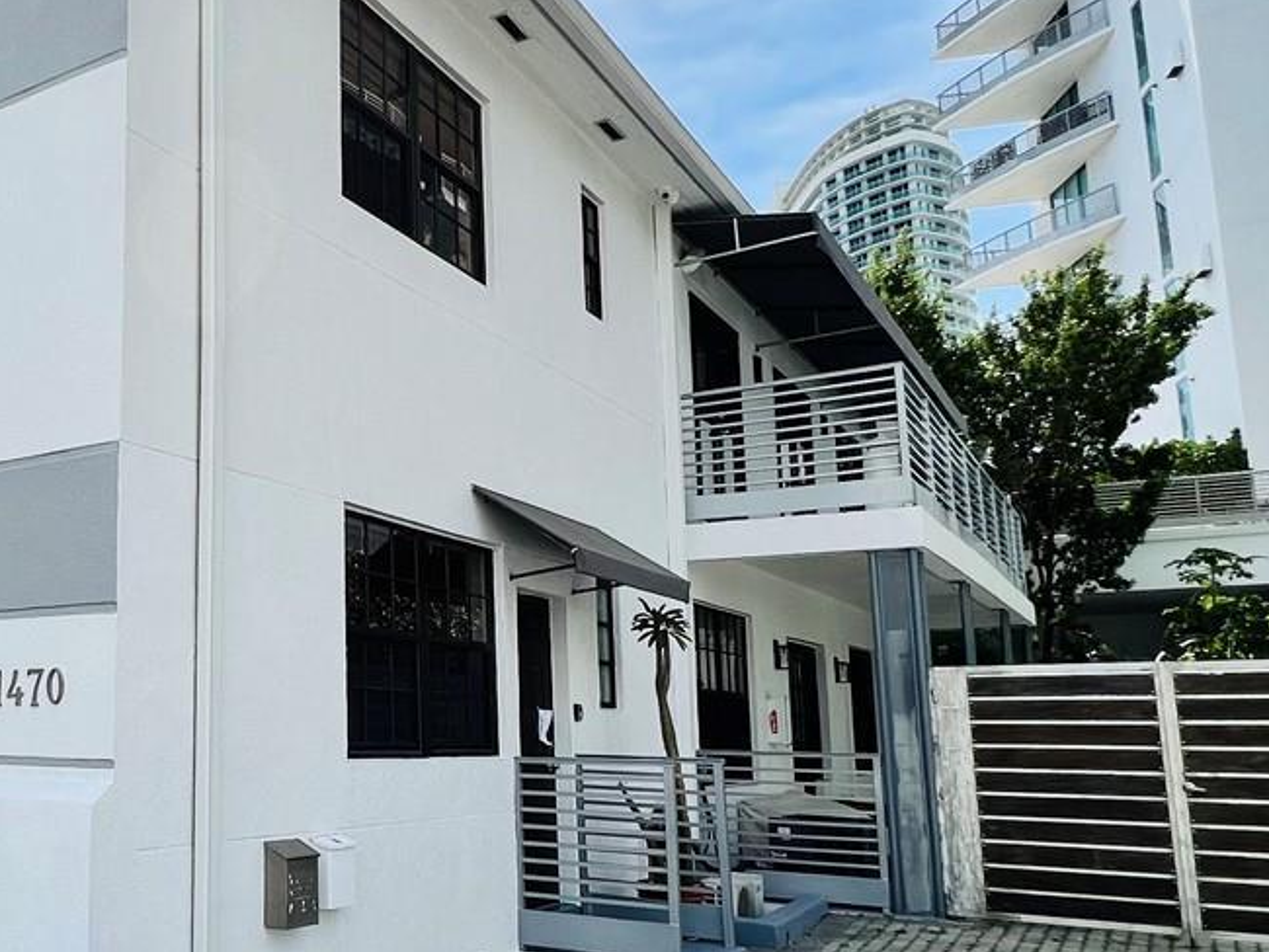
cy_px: 535
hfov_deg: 50.9
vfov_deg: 44.1
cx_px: 148
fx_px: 1174
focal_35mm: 32
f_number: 1.8
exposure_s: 1/1429
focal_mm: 1.57
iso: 32
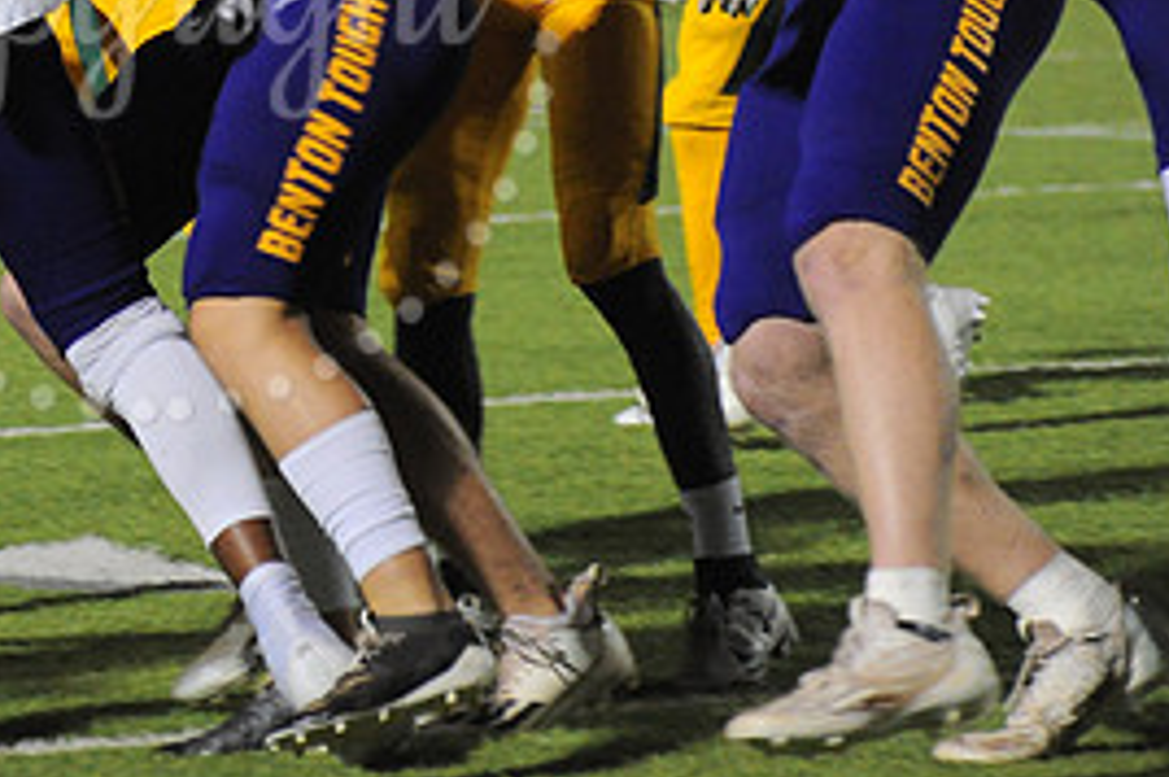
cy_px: 0
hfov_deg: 4.8
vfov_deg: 3.2
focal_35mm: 433
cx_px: 144
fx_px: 14043
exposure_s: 1/200
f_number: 5.6
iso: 4000
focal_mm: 200
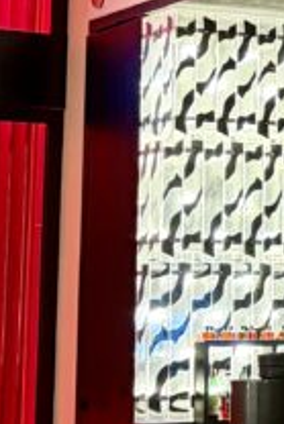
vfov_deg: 12.8
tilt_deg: +13.9
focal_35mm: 156
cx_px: 390
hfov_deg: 8.7
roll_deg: +1.3
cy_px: -100
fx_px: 1843
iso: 500
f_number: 1.6
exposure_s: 1/50
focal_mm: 5.96
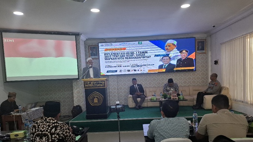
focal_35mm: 26
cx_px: 128
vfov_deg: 44.0
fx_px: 174
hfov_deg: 71.9
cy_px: 89
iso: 160
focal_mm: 5.54
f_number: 1.8
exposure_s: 1/100
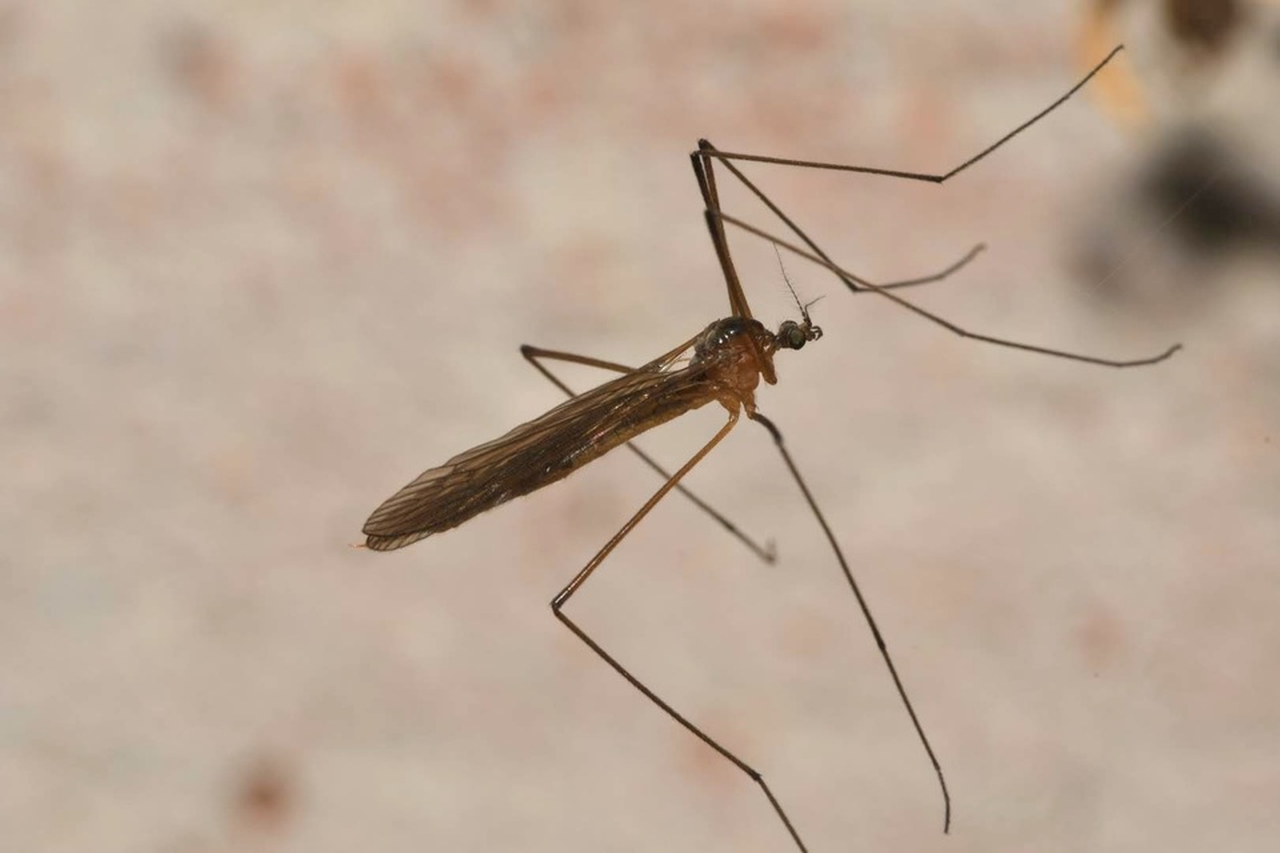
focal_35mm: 158
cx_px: 640
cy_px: 426
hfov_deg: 13.0
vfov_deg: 8.7
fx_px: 5600
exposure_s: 1/60
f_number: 29
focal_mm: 105
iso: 100
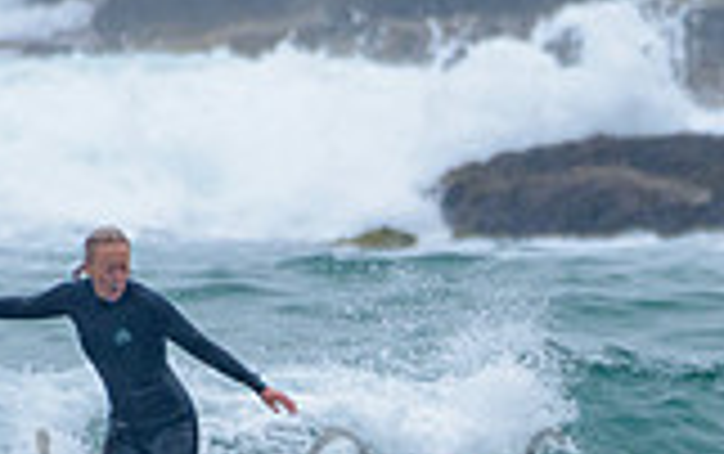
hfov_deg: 0.9
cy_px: 462
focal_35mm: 2252
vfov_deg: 0.6
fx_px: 44482
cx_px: 776
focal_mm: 500
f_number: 5.6
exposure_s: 1/1000
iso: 900
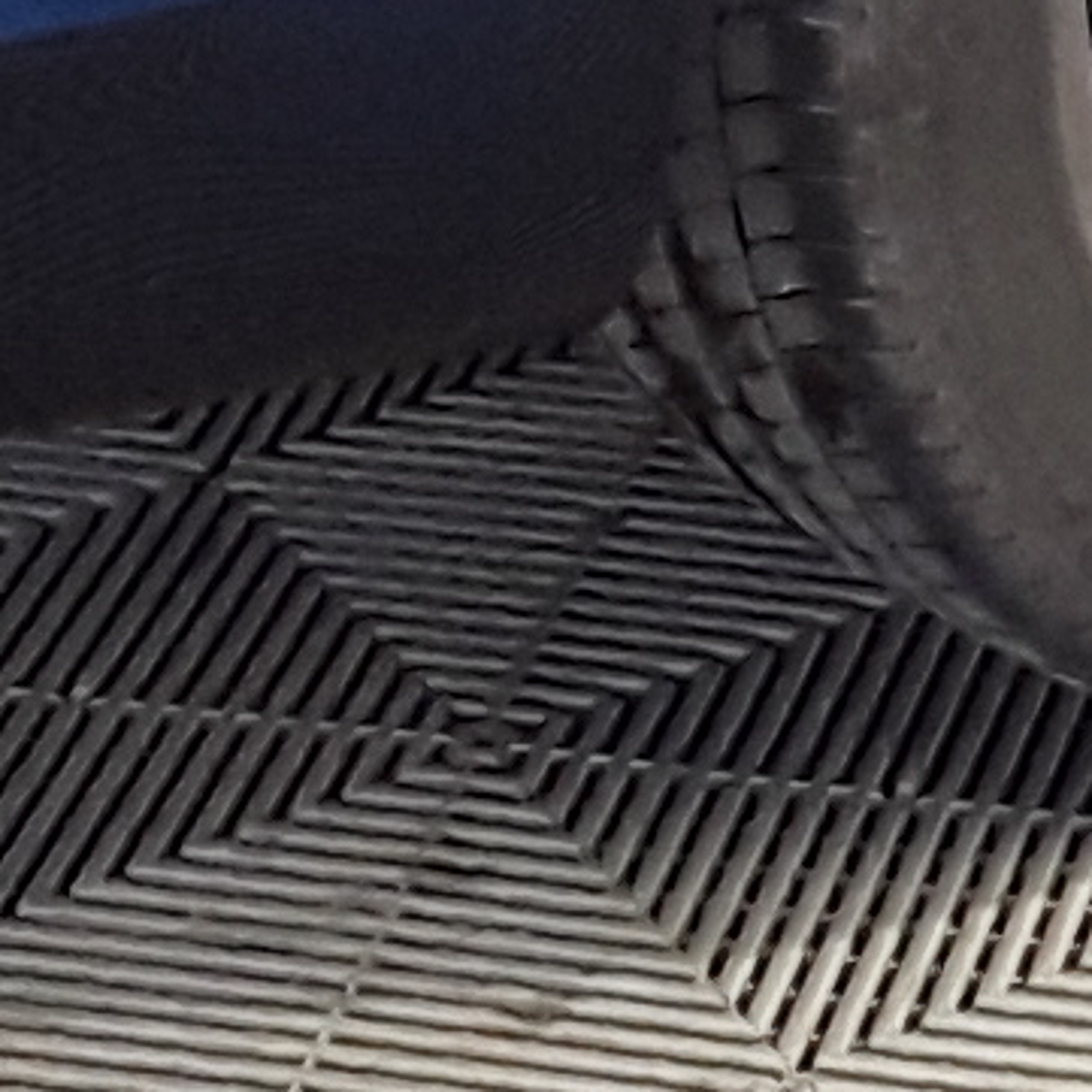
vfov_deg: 7.6
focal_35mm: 216
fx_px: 7709
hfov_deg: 8.0
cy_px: -1515
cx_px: 1255
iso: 100
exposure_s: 1/33
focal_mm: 2.91
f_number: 1.9
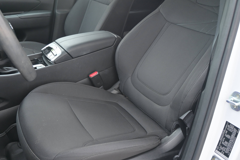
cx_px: 117
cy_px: 68
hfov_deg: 51.5
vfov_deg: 35.6
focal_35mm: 37
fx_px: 249
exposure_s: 1/125
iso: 400
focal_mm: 21.5
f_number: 4
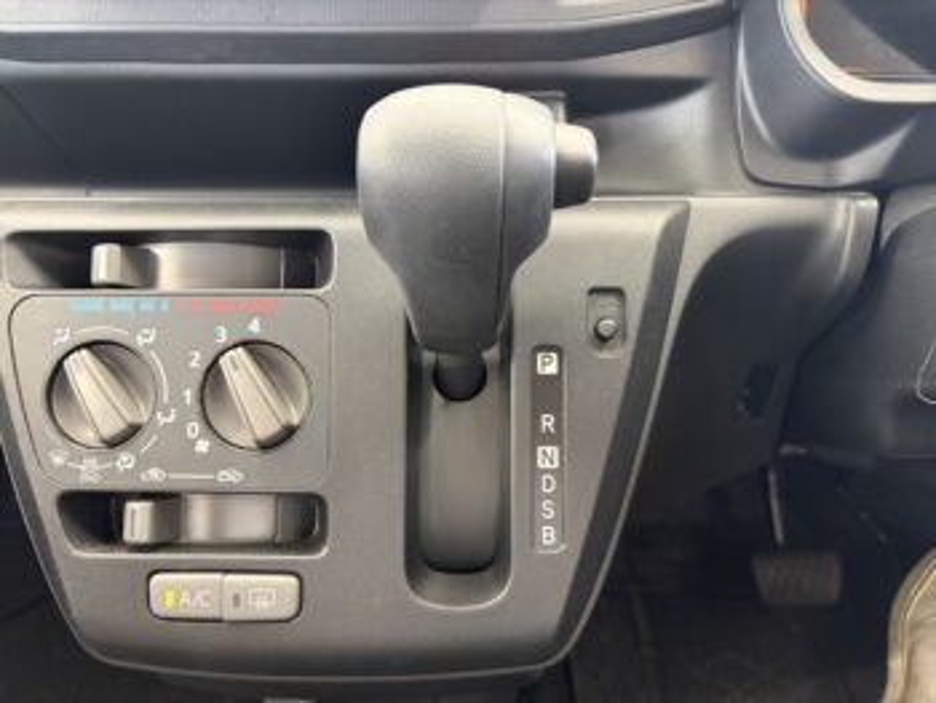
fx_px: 704
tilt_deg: -25.5
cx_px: 468
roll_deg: +1.9
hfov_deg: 67.3
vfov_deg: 53.1
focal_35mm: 26
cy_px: 352
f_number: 1.6
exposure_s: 1/33
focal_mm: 5.96
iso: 400
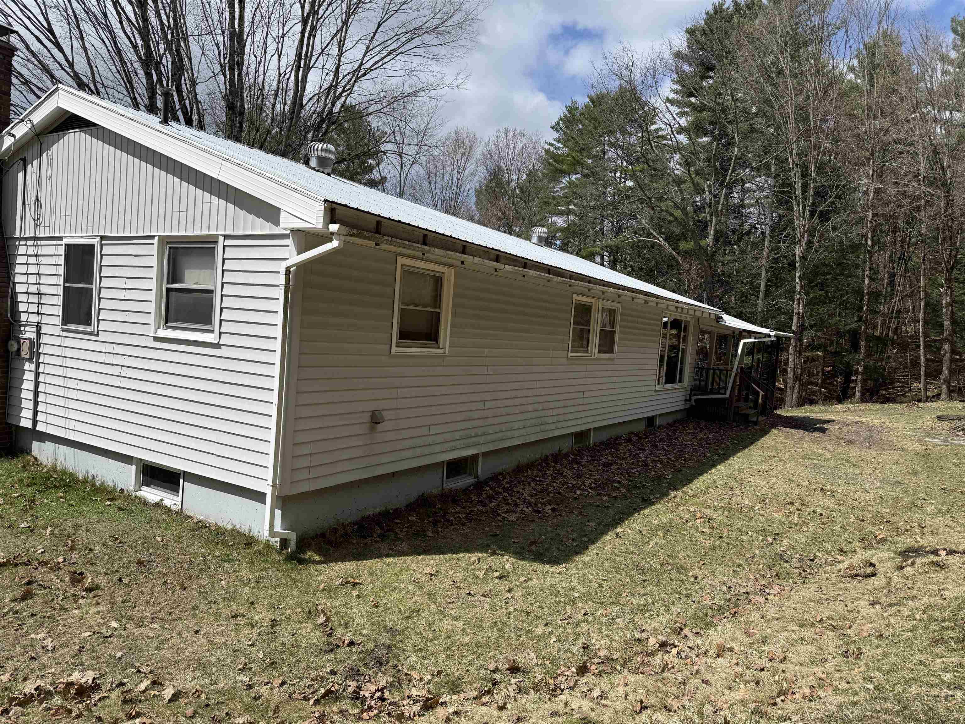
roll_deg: -4.5
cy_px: 362
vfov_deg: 56.8
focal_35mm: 24
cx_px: 482
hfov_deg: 71.6
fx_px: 669
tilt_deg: -3.1
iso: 80
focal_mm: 6.76
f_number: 1.78
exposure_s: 1/6711
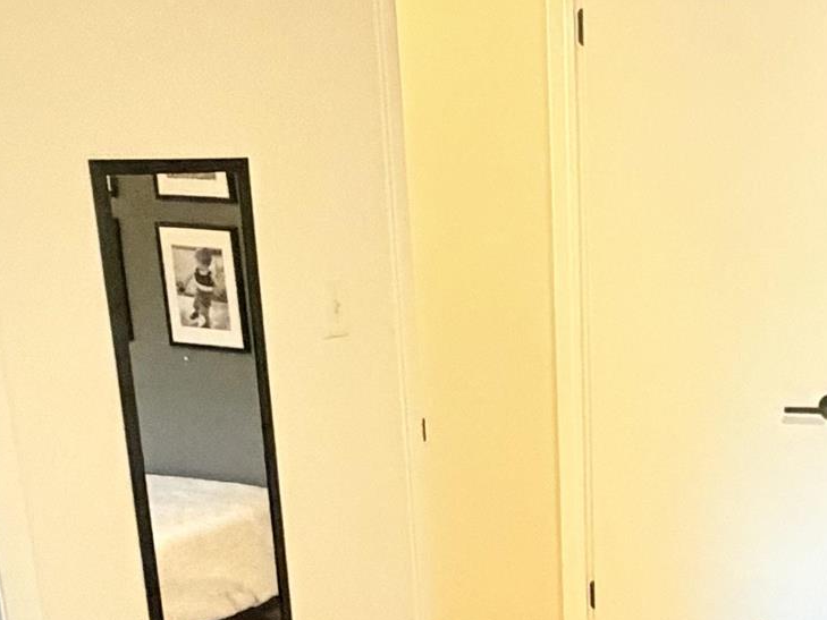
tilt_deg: -19.2
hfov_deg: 30.2
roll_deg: -2.1
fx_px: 1410
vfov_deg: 23.9
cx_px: 842
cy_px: 597
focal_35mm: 59
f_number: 2.2
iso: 1250
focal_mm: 2.22
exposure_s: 1/60
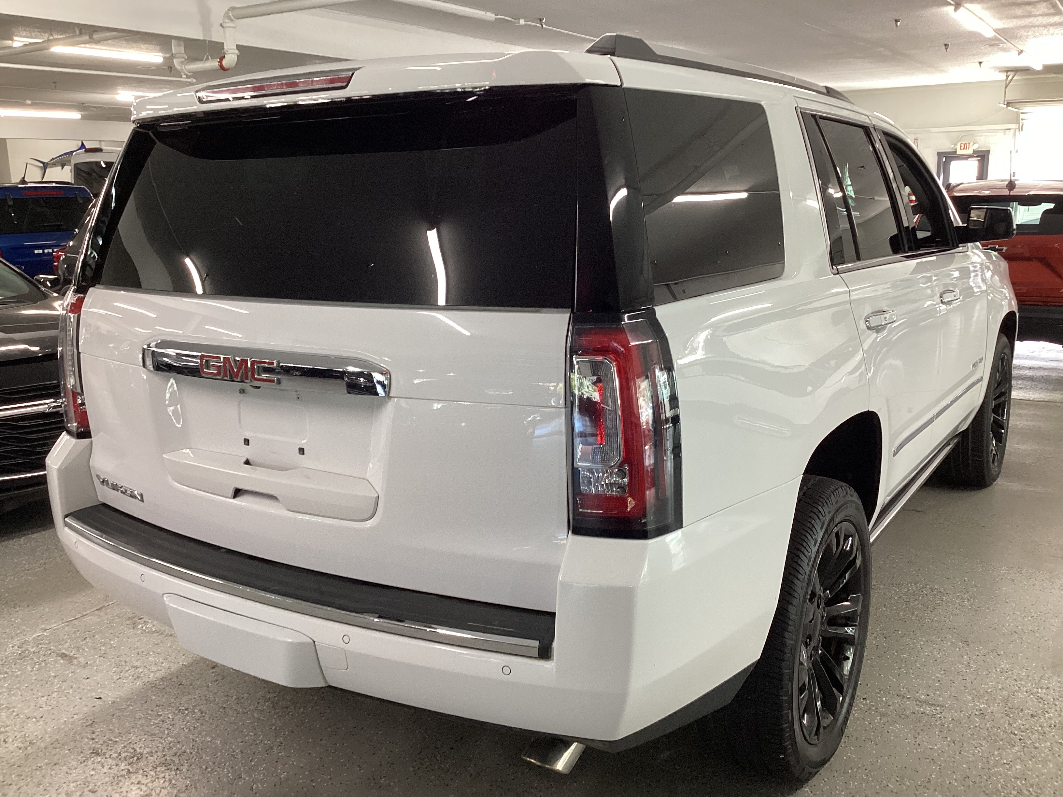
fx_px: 952
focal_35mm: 31
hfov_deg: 58.4
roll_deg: +1.5
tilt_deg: -14.9
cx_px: 532
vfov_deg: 45.4
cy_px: 398
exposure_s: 1/50
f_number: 2.4
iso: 80
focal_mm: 3.3
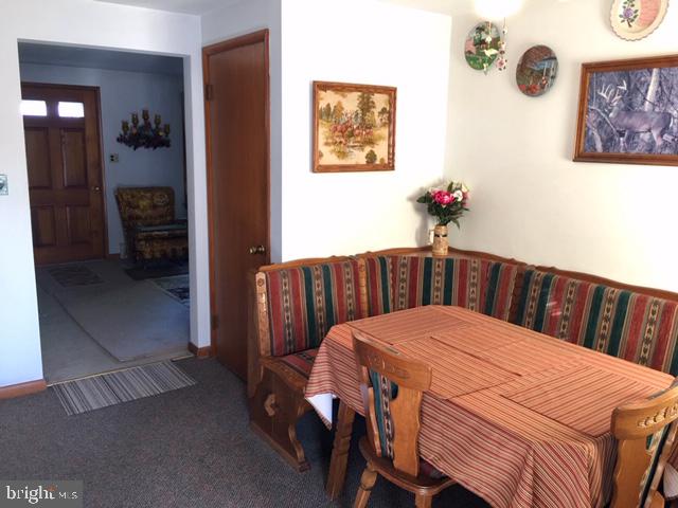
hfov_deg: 61.7
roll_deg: -1.5
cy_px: 254
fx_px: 568
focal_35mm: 29
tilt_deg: -10.4
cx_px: 339
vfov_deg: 48.2
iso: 40
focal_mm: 4.15
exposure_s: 1/15
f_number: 2.2
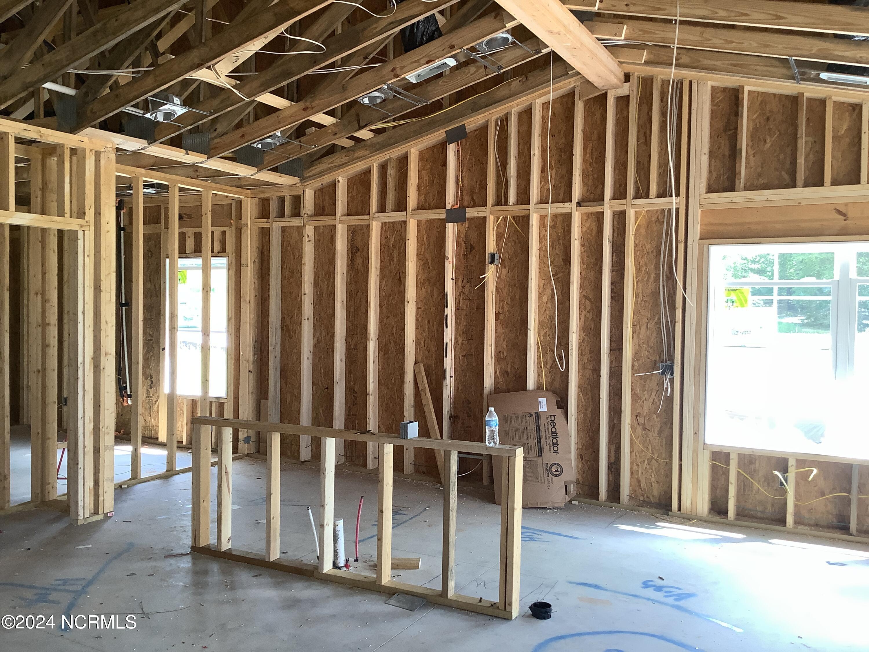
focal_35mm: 31
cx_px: 434
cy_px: 326
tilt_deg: -1.0
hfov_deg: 58.4
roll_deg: -0.8
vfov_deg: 45.4
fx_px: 778
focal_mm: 3.3
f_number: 2.4
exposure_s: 1/120
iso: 80
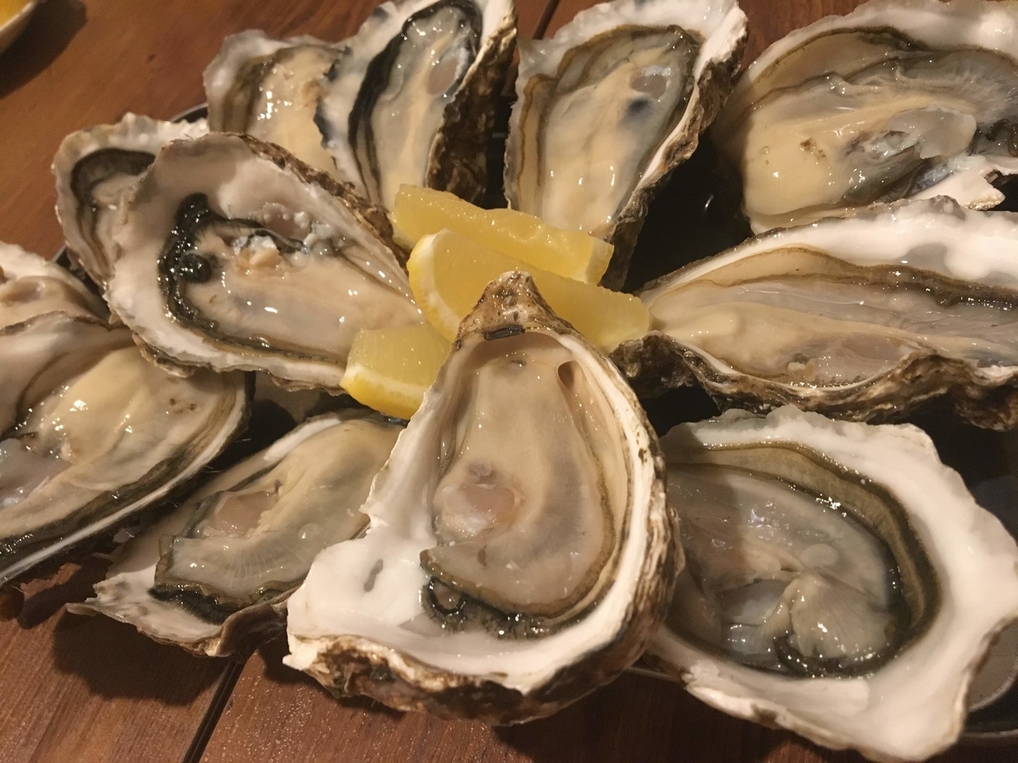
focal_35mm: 29
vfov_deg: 48.2
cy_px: 382
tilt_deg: -47.3
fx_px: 853
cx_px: 509
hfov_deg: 61.7
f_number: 2.2
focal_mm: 4.15
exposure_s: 1/15
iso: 200
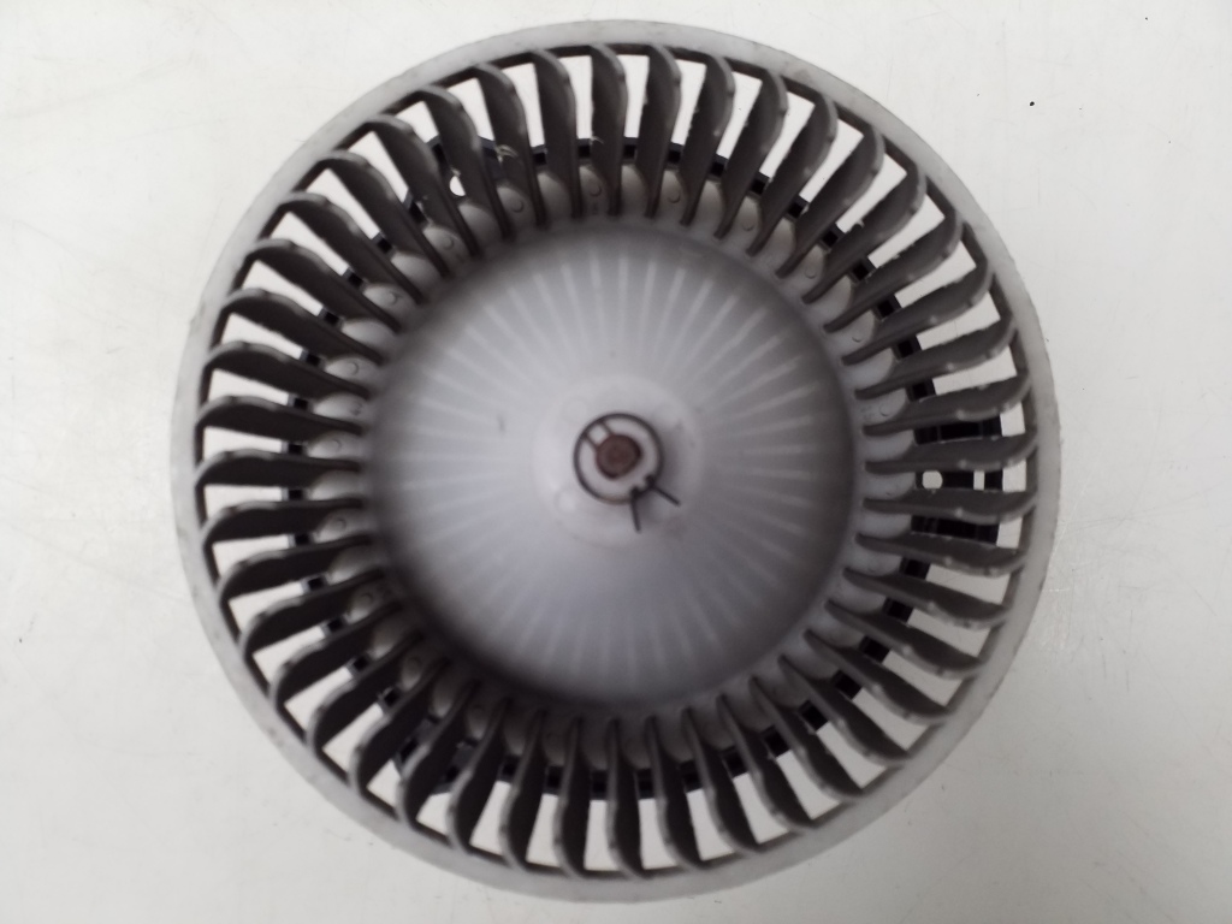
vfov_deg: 51.4
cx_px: 616
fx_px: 961
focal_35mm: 27
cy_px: 462
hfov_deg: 65.3
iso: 100
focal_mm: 3.6
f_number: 1.9
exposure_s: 1/50
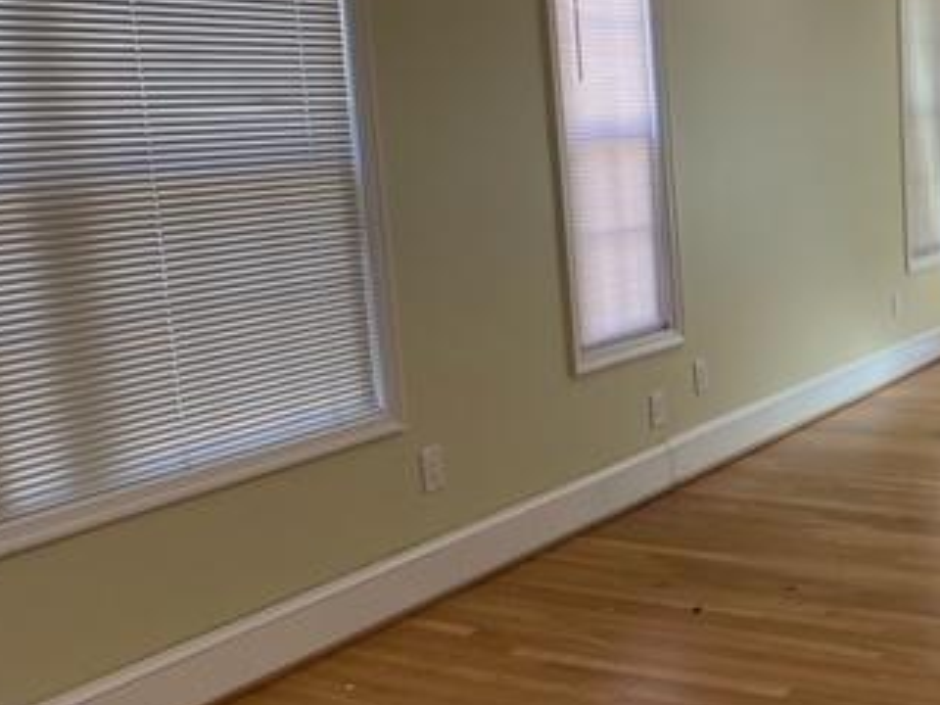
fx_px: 1412
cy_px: 350
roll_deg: +1.6
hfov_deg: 34.4
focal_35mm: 52
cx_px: 872
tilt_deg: -8.8
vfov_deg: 28.0
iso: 125
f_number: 1.8
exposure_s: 1/120
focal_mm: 4.25
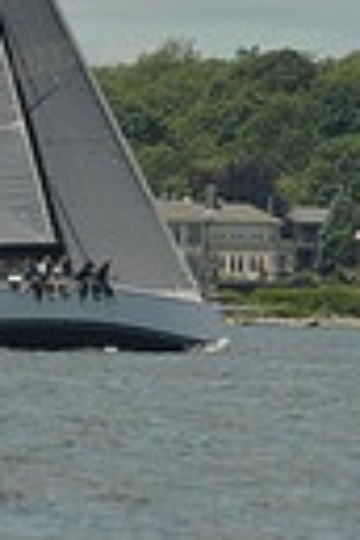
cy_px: -163
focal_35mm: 896
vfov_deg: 2.3
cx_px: 295
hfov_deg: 1.5
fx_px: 13439
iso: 400
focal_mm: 200
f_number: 10
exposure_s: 1/800
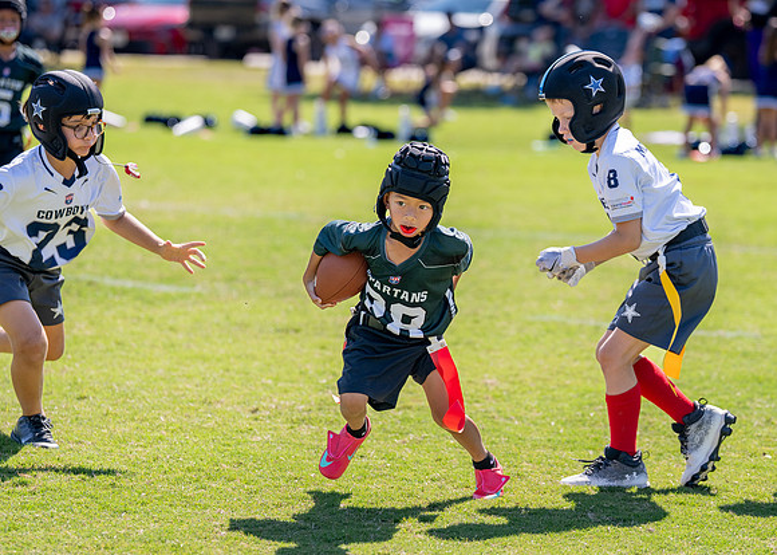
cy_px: 286
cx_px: 437
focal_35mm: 165
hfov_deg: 12.2
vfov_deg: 8.7
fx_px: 3634
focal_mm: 124
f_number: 2.8
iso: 200
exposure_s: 1/2500
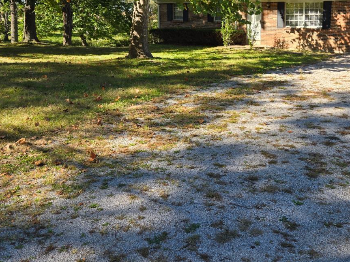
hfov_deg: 46.3
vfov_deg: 35.1
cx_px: 221
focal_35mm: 40
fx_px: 404
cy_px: 65
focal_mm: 5.4
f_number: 1.8
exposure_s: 1/585
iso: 25
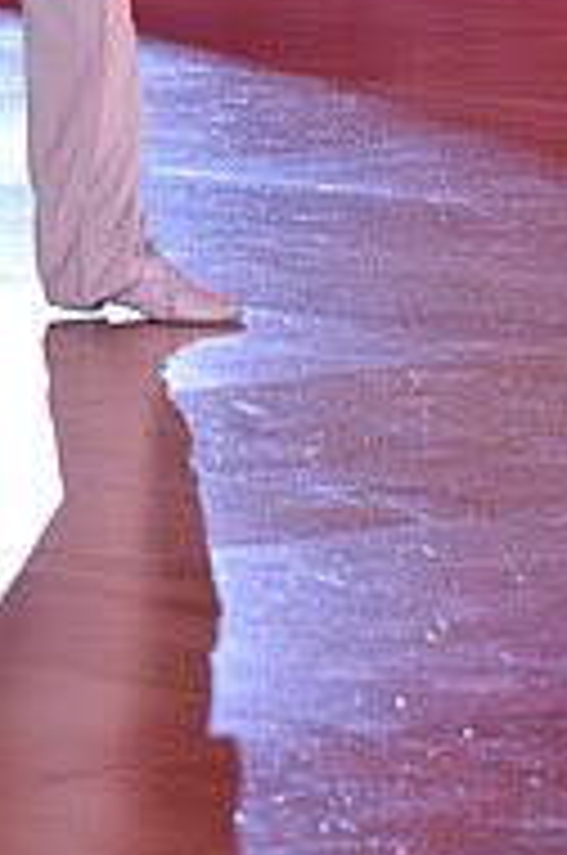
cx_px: -290
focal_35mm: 457
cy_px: -346
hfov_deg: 3.0
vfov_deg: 4.5
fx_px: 10835
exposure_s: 1/250
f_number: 5.6
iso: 2000
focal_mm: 150
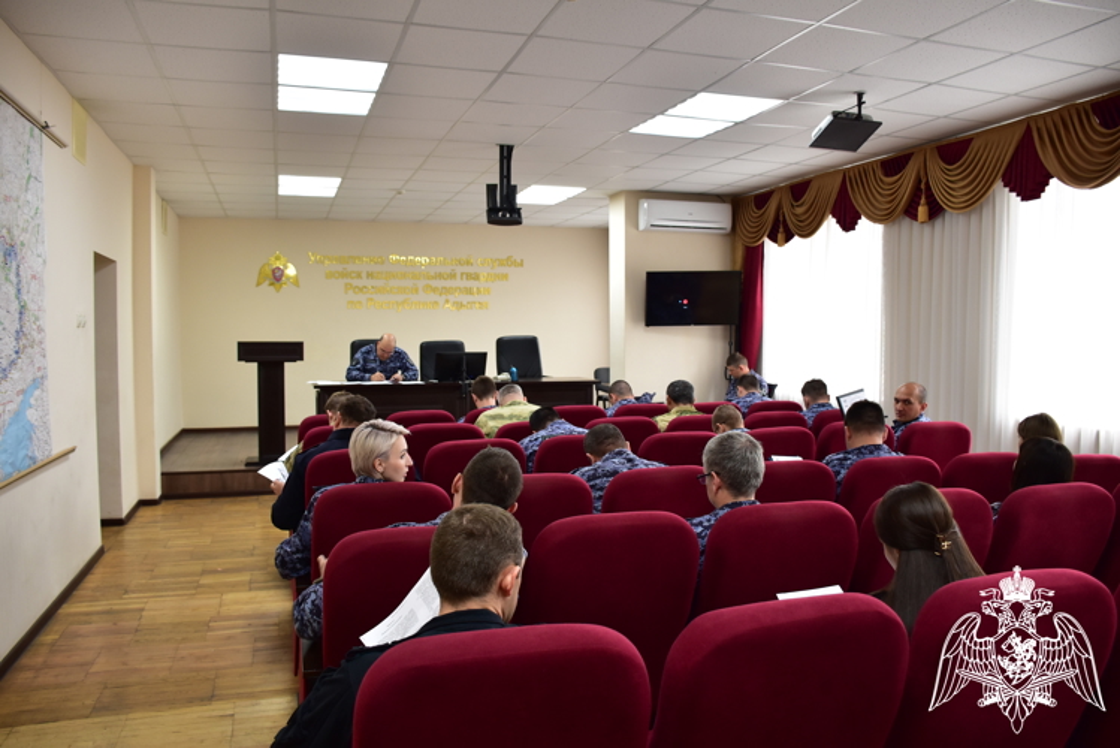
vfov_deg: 48.0
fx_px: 840
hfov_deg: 67.4
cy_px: 374
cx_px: 560
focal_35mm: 27
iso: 640
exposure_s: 1/100
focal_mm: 18
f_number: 3.5
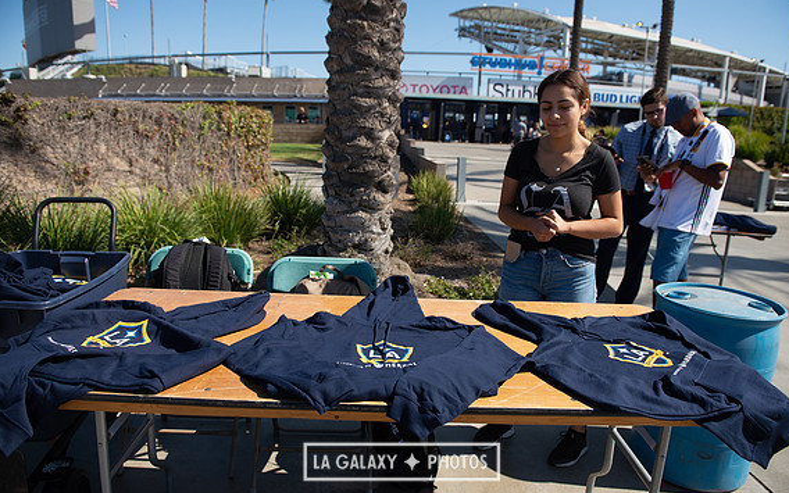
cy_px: 253
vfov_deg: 49.3
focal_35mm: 25
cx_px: 401
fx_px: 538
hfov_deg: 72.5
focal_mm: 24
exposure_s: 1/2000
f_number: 4
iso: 200
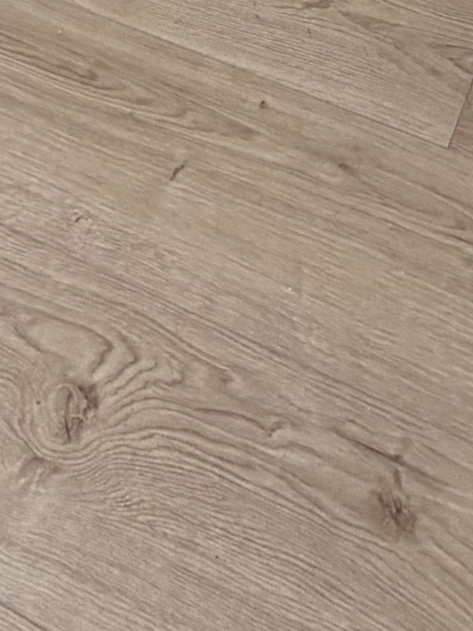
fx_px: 1312
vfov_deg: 15.1
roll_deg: +0.5
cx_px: 408
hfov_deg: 20.1
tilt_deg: -12.2
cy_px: -884
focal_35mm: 72
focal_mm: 2.22
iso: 125
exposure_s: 1/121
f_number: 2.2
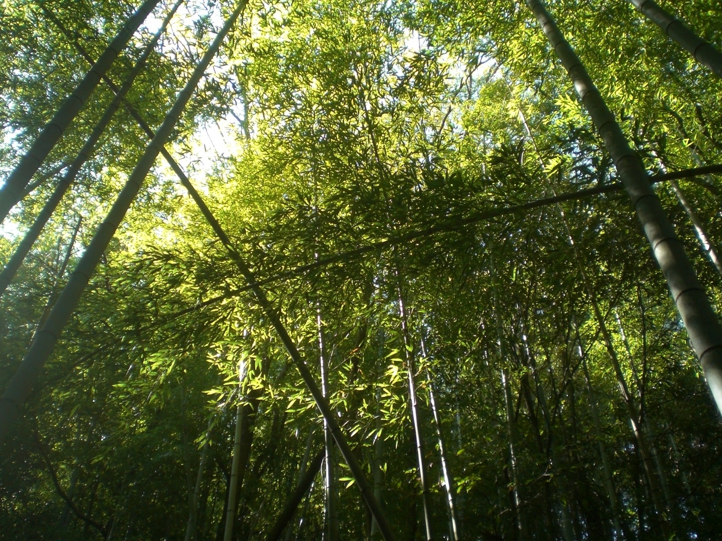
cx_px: 361
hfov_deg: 49.0
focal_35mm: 38
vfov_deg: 37.7
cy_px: 270
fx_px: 793
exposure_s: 1/80
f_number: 3.1
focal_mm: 6.3
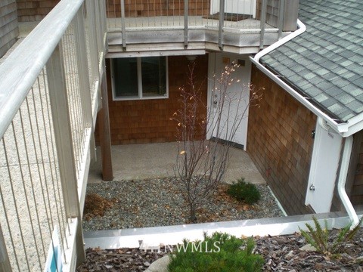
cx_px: 182
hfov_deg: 49.0
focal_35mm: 38
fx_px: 398
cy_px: 136
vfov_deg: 37.7
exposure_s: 1/80
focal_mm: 6.3
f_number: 3.1
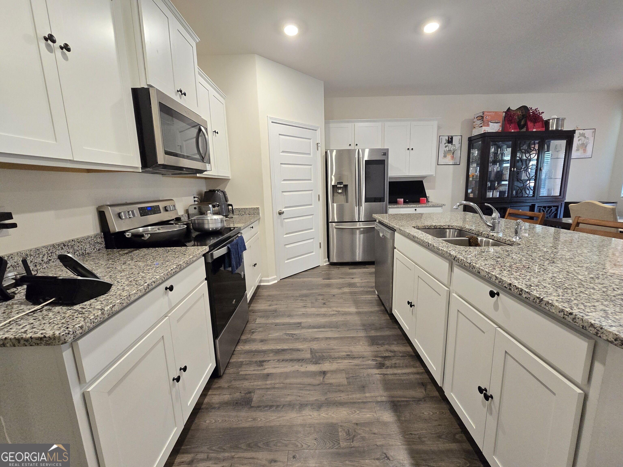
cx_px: 312
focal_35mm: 13
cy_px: 234
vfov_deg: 89.9
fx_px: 234
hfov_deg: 106.2
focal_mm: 2.2
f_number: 2.2
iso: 640
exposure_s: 1/60
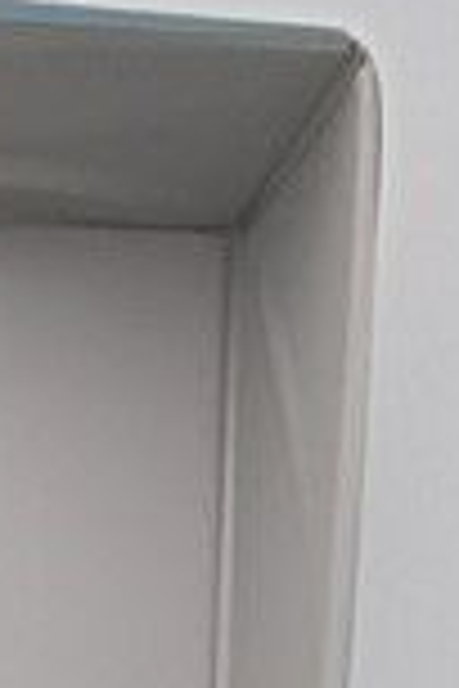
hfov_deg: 8.2
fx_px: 3041
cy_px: 1817
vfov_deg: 10.5
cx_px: -484
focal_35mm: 159
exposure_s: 1/160
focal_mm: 4.6
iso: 100
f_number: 3.5
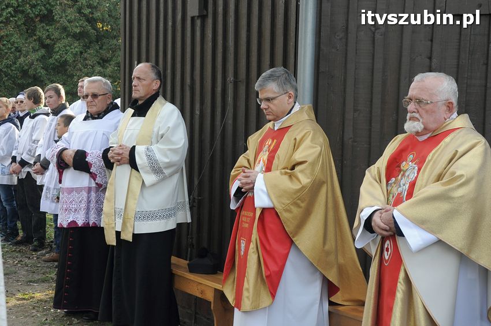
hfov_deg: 27.0
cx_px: 246
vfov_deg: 18.1
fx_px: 1022
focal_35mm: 75
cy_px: 163
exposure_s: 1/200
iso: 800
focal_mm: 50
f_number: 7.1
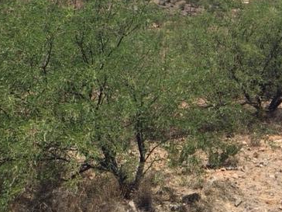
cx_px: 145
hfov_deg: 37.5
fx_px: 415
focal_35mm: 51
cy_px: 54
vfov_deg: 28.2
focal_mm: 4.15
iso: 32
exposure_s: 1/2198
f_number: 2.2
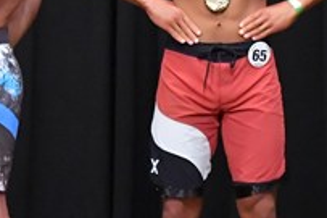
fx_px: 6326
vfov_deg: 2.0
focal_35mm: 697
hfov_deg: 3.0
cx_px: 164
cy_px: 66
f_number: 5.6
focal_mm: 122
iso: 8000
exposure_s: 1/400
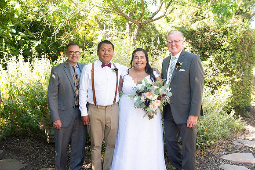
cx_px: 128
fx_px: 241
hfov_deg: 55.8
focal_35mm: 34
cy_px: 85
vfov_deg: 38.9
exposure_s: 1/250
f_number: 4.5
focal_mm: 34
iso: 640
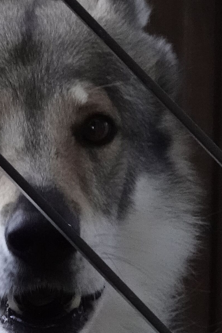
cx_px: 50
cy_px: 185
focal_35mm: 1195
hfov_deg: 1.2
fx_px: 11056
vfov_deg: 1.7
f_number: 8
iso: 3200
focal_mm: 220
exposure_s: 1/250
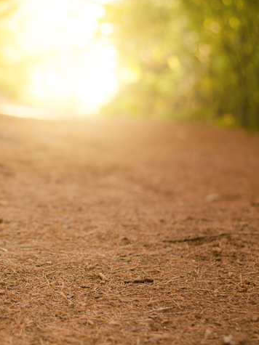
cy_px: 172
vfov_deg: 17.9
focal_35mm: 110
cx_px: 17
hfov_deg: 13.3
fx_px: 1098
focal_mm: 50
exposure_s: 1/200
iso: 160
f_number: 2.2
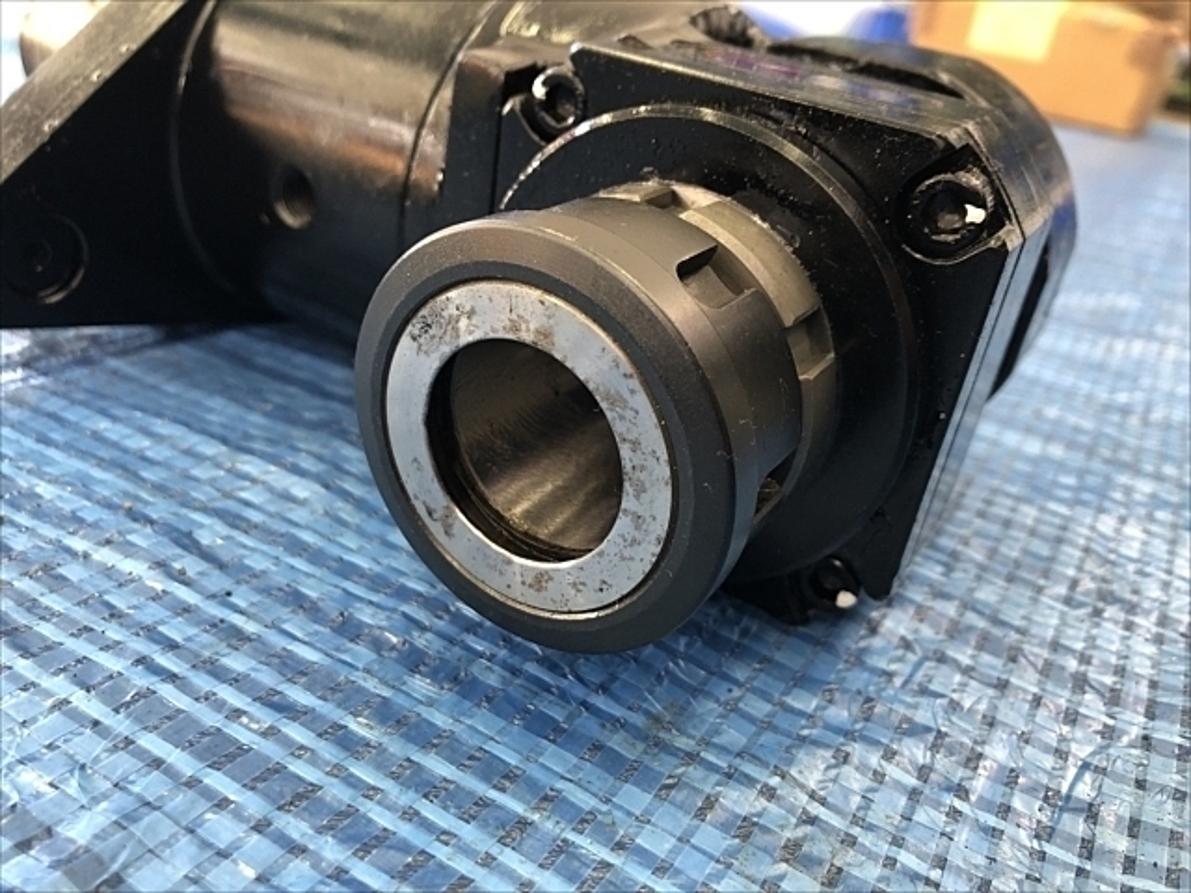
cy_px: 446
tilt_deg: -25.6
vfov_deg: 49.7
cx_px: 596
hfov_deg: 63.4
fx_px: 963
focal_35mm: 28
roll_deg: -10.8
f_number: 1.8
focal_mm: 3.99
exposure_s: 1/15
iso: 50
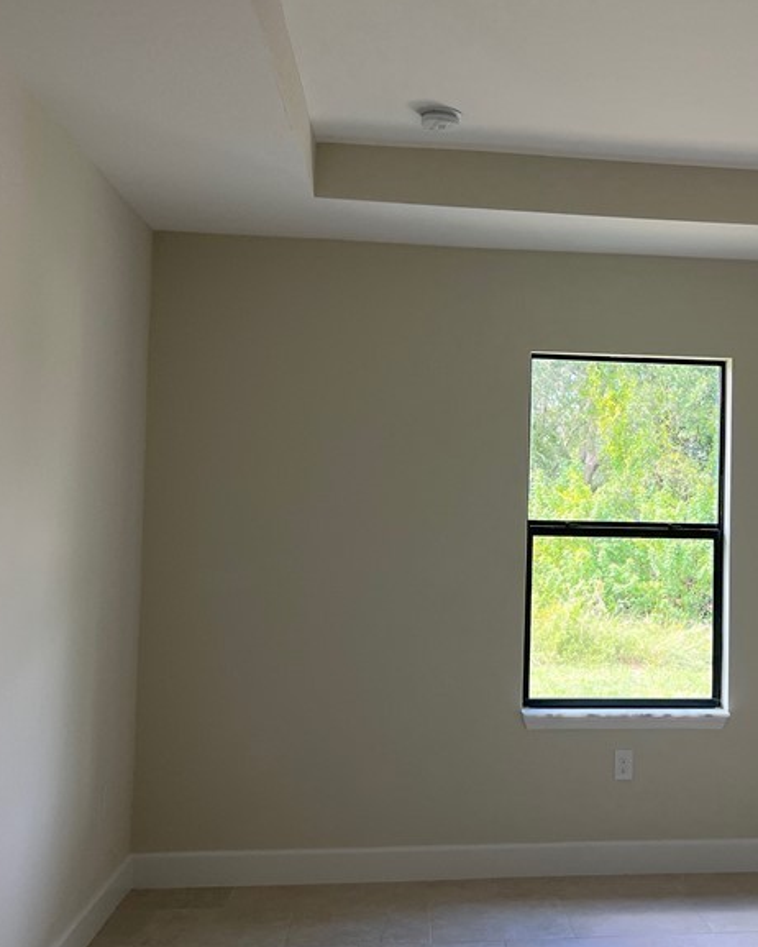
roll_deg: -1.2
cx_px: 619
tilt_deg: +2.3
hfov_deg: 32.4
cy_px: 440
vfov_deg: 41.1
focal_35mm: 45
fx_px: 1261
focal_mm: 5.7
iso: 80
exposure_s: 1/121
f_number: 1.5
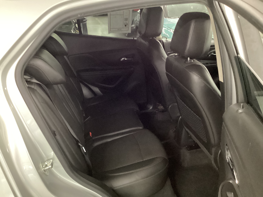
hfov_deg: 58.4
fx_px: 236
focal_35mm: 31
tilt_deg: -24.4
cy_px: 98
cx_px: 132
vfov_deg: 45.4
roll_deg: +1.4
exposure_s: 1/17
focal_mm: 3.3
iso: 640
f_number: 2.4
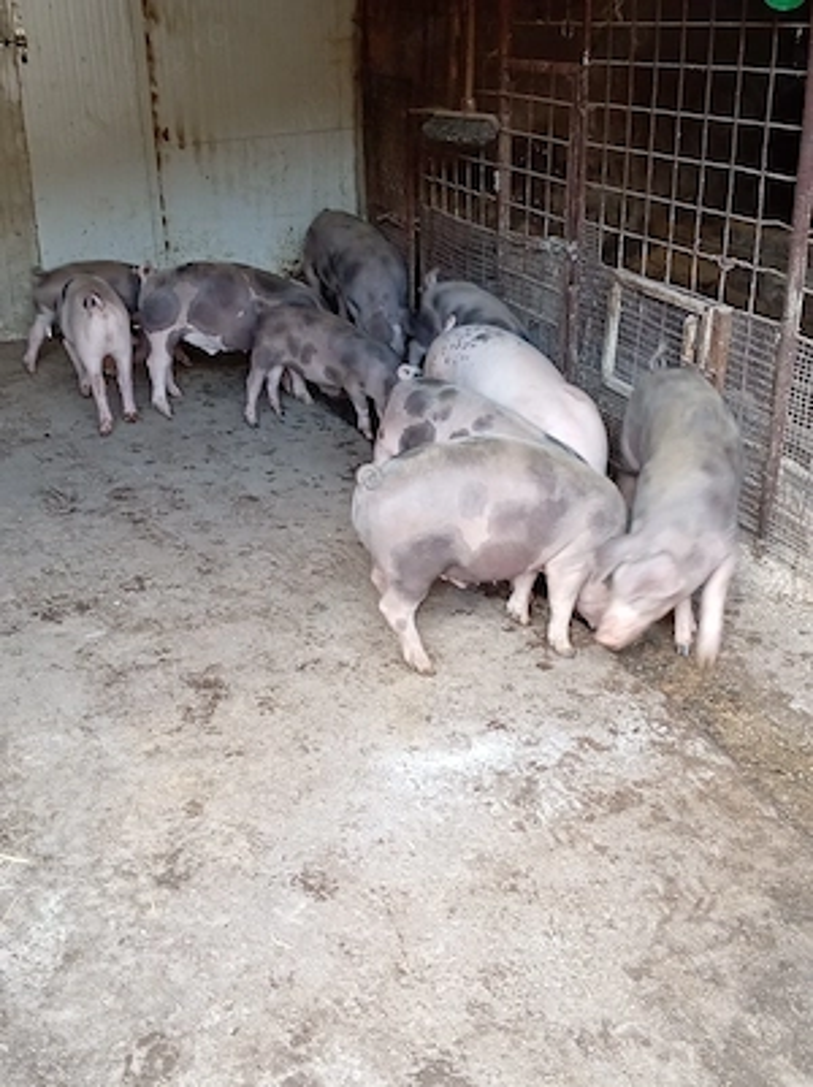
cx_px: 406
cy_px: 544
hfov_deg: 36.8
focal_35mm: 39
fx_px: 1223
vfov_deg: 47.9
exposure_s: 1/33.4
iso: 165
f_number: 1.8
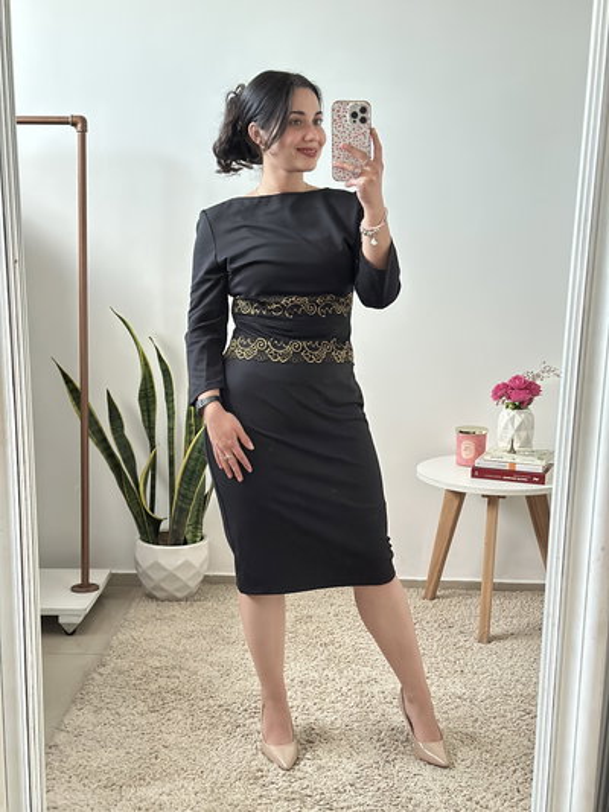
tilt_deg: -19.2
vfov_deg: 39.6
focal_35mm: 48
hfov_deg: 30.3
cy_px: 406
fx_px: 1126
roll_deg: -1.2
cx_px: 304
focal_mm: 6.86
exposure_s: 1/30
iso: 800
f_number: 1.78
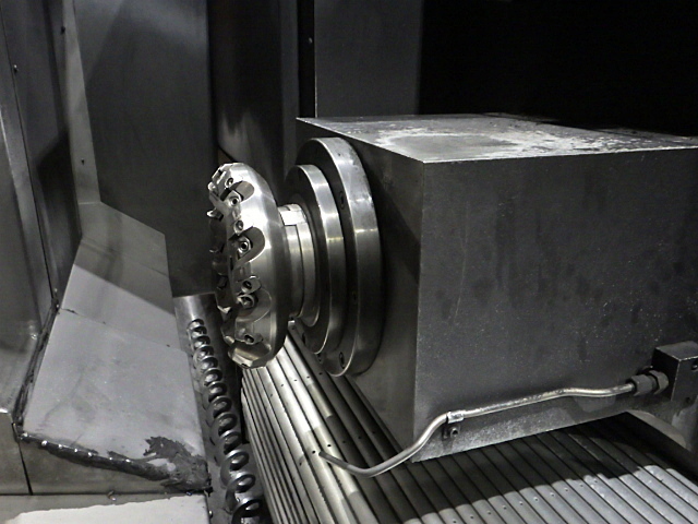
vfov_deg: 49.7
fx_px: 565
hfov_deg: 63.4
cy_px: 262
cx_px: 349
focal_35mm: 28
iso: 1600
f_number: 3.5
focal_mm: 5
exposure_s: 1/20
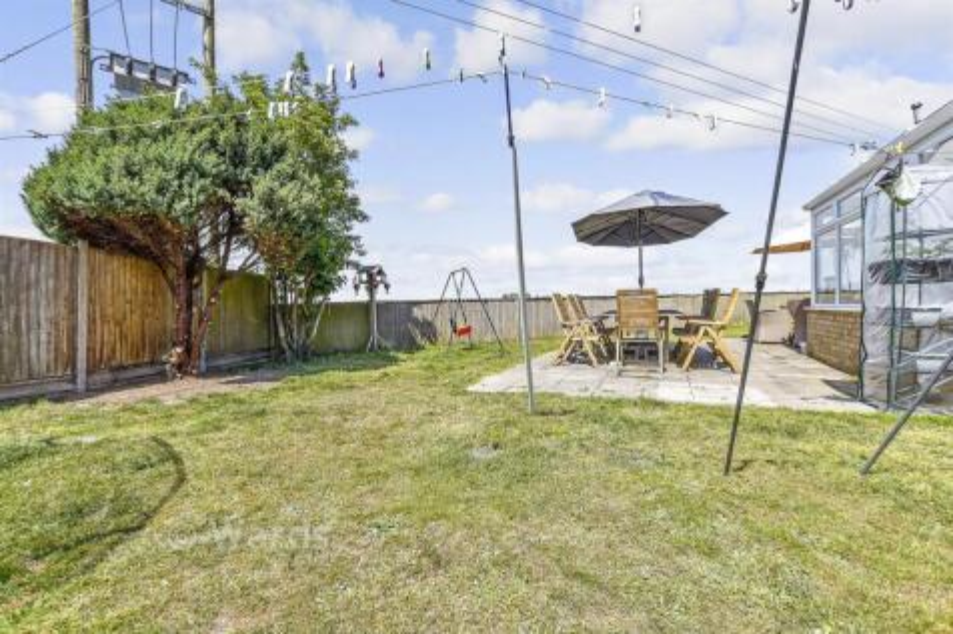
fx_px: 662
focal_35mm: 25
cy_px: 317
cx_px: 476
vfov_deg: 51.3
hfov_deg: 71.5
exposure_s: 1/320
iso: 160
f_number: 8
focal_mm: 17
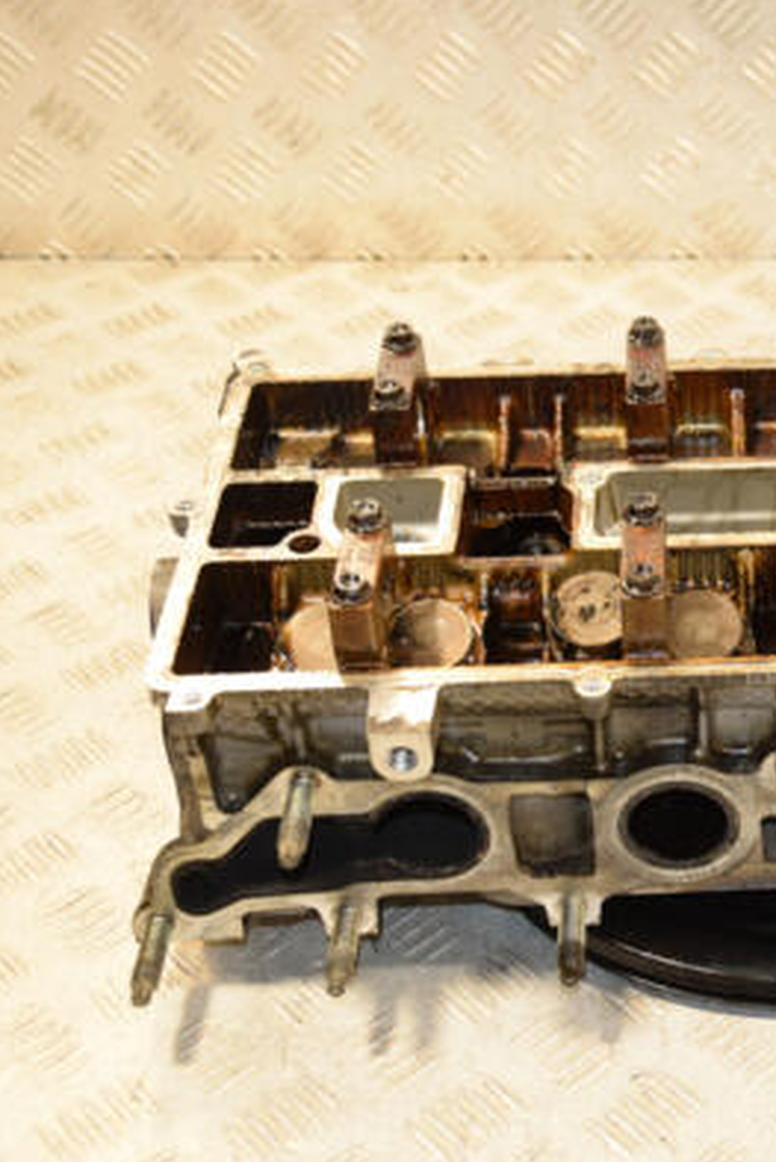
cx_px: 806
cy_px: 575
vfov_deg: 31.4
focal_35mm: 64
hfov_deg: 20.5
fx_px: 2067
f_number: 5
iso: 800
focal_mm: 28
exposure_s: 1/100
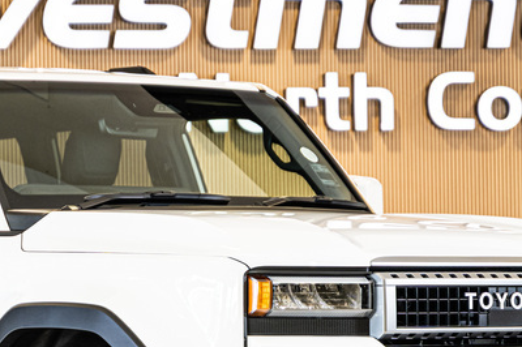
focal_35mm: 192
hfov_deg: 10.7
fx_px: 2782
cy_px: 335
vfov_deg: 7.1
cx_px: 114
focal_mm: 75
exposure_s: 1/160
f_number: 3.2
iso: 640
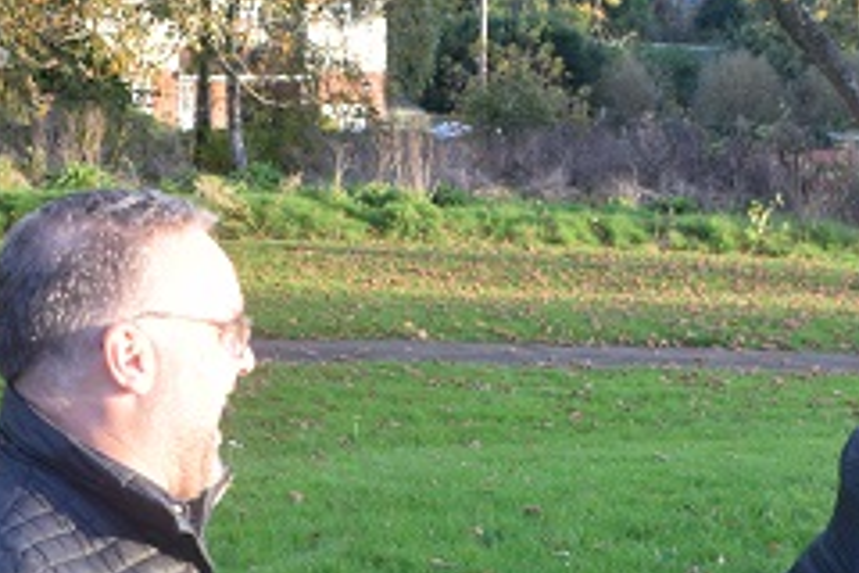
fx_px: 2290
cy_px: 731
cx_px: 540
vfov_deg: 13.7
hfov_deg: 21.2
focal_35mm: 96
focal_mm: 24
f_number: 6.3
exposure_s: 1/160
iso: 400
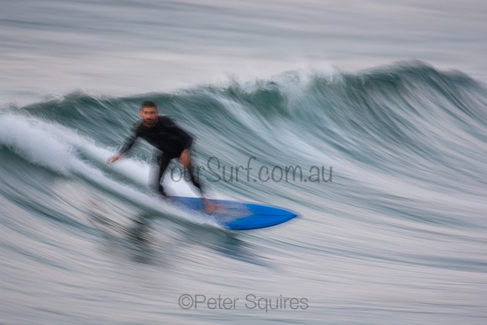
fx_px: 10148
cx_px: 244
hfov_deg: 2.7
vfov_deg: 1.8
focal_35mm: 750
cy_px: 162
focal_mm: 500
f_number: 5.6
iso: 100
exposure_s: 1/6
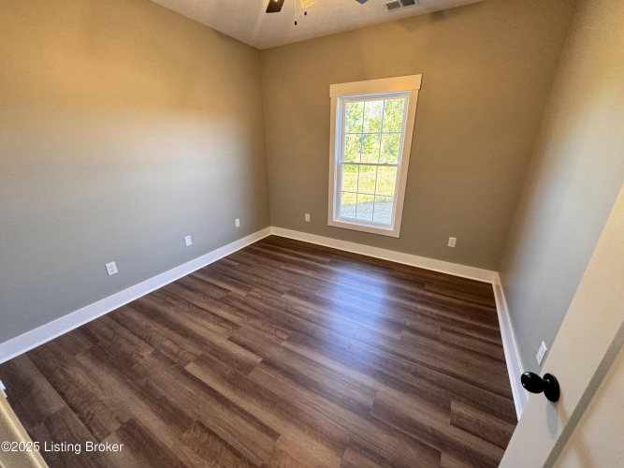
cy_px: 234
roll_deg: -0.3
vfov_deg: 85.7
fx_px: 252
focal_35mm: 14
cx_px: 312
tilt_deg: -21.1
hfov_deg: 102.1
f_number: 2.2
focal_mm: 2.22
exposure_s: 1/120
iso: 250
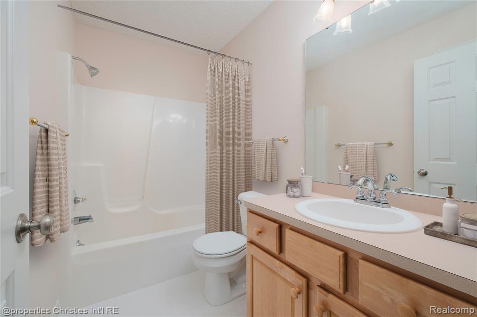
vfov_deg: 77.3
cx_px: 238
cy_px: 158
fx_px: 199
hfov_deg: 100.4
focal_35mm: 15
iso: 640
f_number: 6.4
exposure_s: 1/250
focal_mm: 10
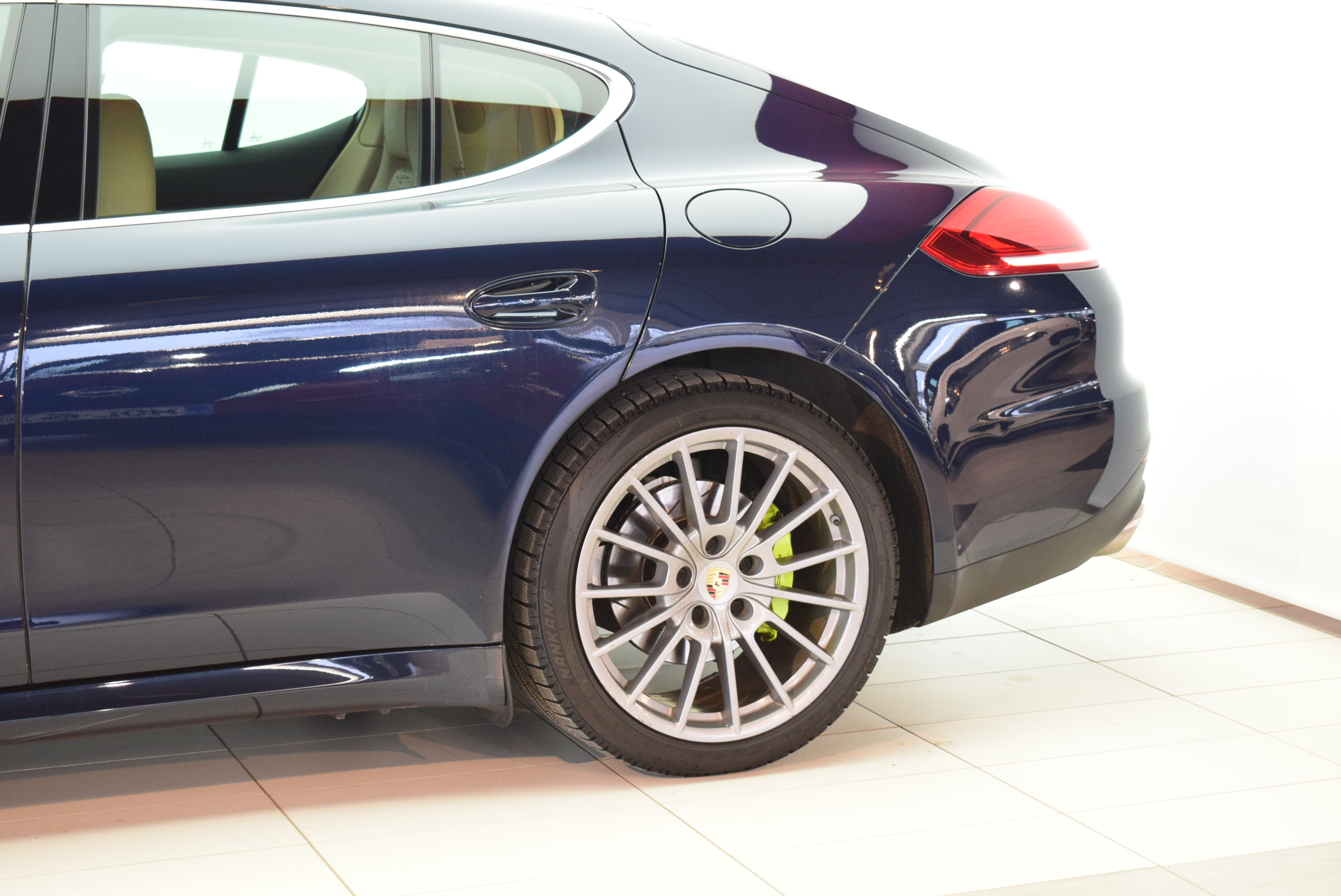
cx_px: 670
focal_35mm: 69
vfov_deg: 19.8
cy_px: 448
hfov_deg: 29.2
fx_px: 2572
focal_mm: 46
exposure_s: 1/30
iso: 1600
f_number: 5.3
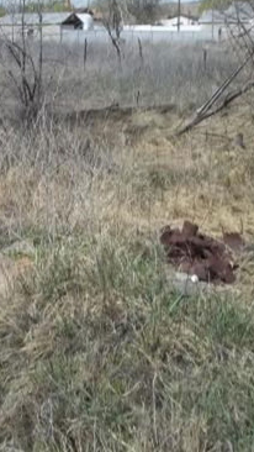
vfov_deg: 34.1
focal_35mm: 61
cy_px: 165
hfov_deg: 19.3
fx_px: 730
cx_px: 15
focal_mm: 5.7
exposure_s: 1/200
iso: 64
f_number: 8.8
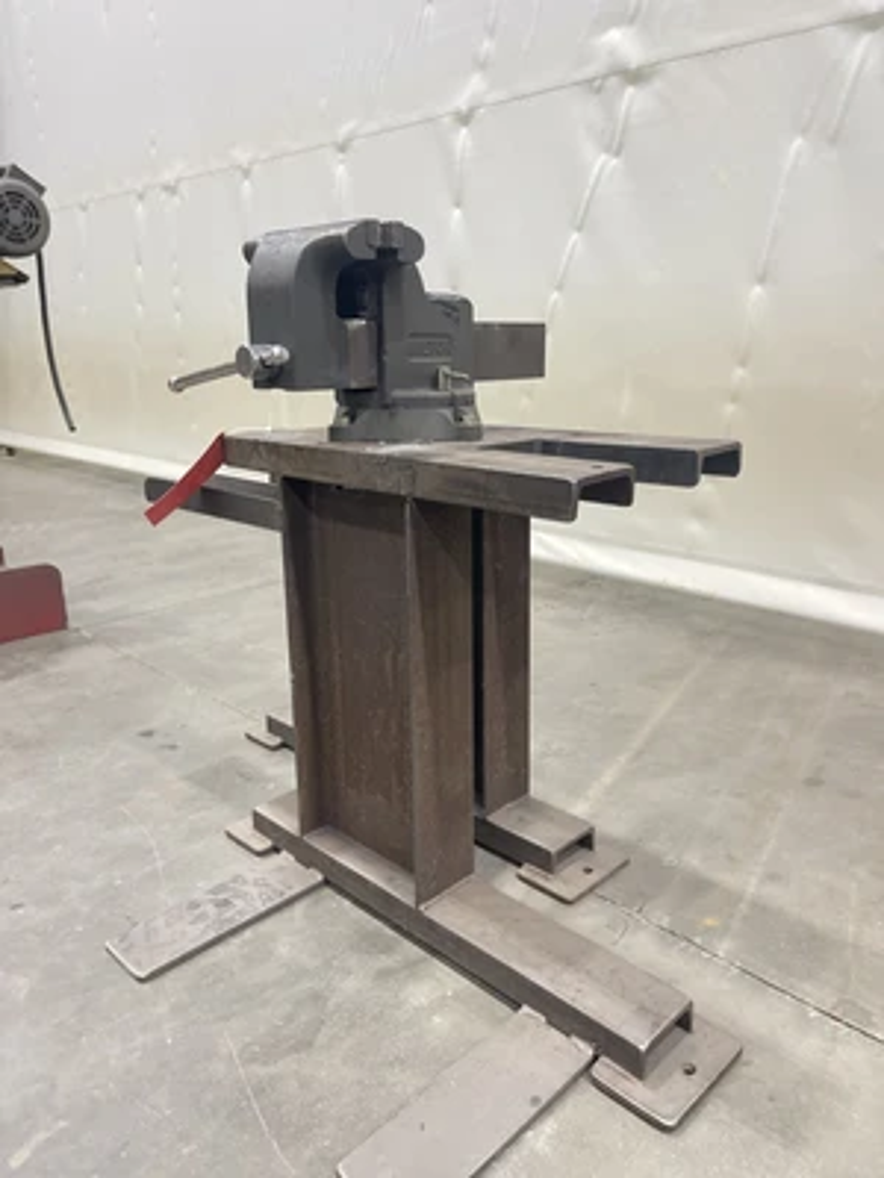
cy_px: 589
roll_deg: +0.8
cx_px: 442
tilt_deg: -15.6
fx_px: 851
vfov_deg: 69.4
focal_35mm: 25
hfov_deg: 54.9
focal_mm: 5.1
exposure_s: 1/60
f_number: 1.6
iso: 500
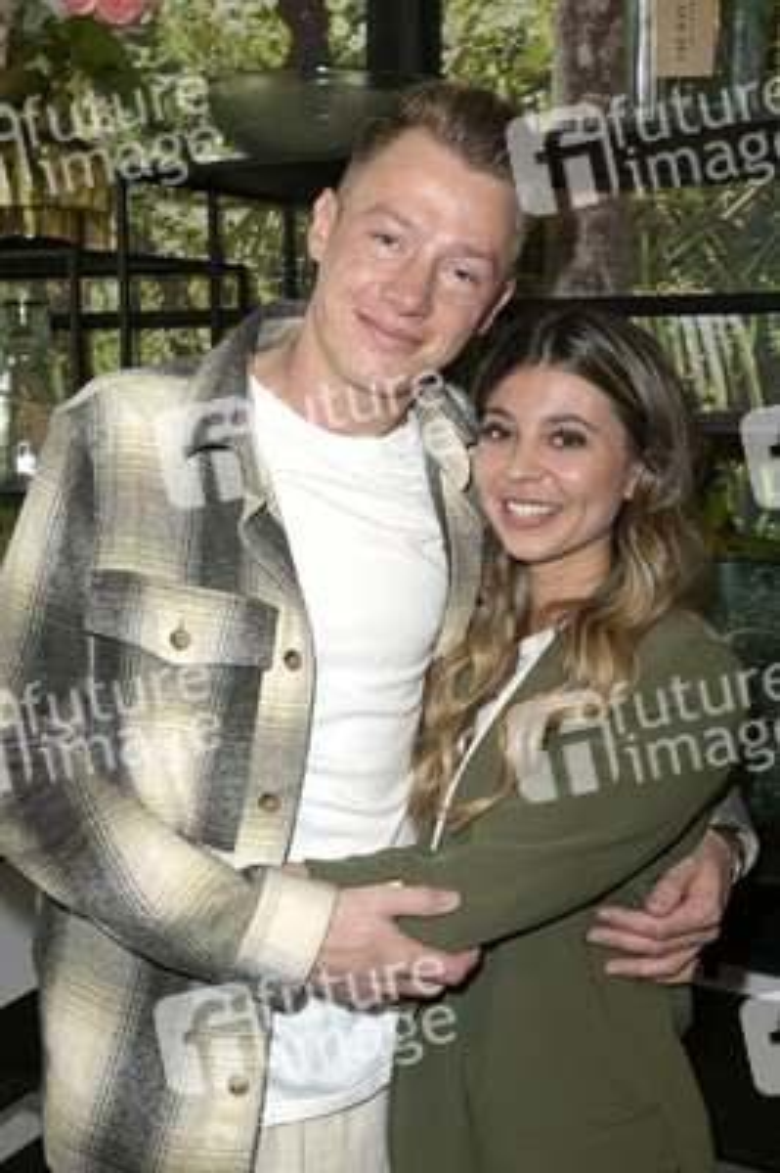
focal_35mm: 42
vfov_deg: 46.4
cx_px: 390
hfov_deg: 31.8
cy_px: 586
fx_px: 1367
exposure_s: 1/160
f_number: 5.6
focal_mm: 42
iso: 800
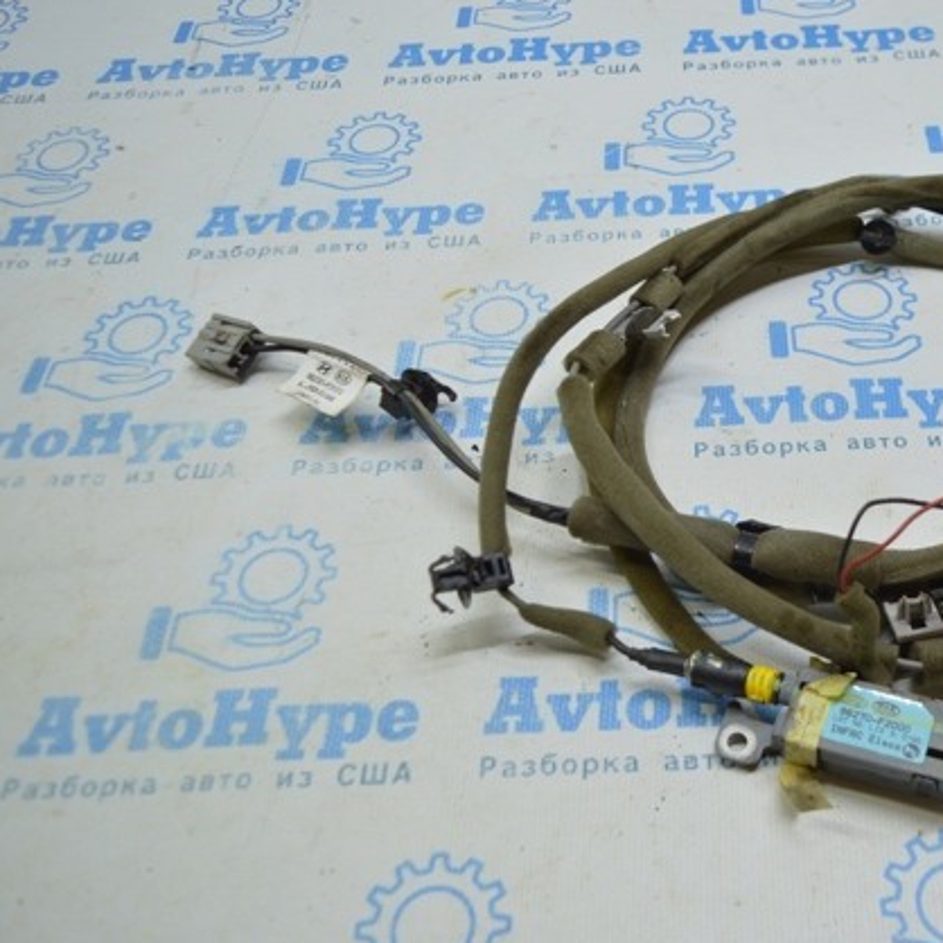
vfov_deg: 42.8
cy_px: 470
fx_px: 1202
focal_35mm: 39
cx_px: 684
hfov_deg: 41.8
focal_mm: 20
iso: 400
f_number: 3.8
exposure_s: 1/100
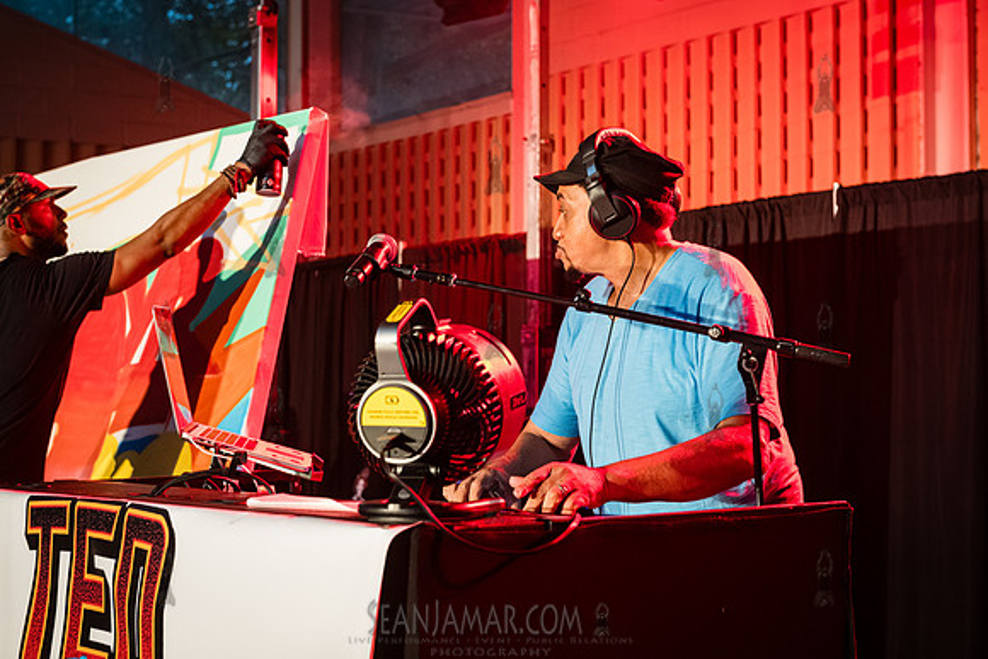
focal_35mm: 62
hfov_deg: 32.4
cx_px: 494
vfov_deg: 21.9
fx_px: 1702
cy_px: 330
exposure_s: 1/125
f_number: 5.6
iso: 6400
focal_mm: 62
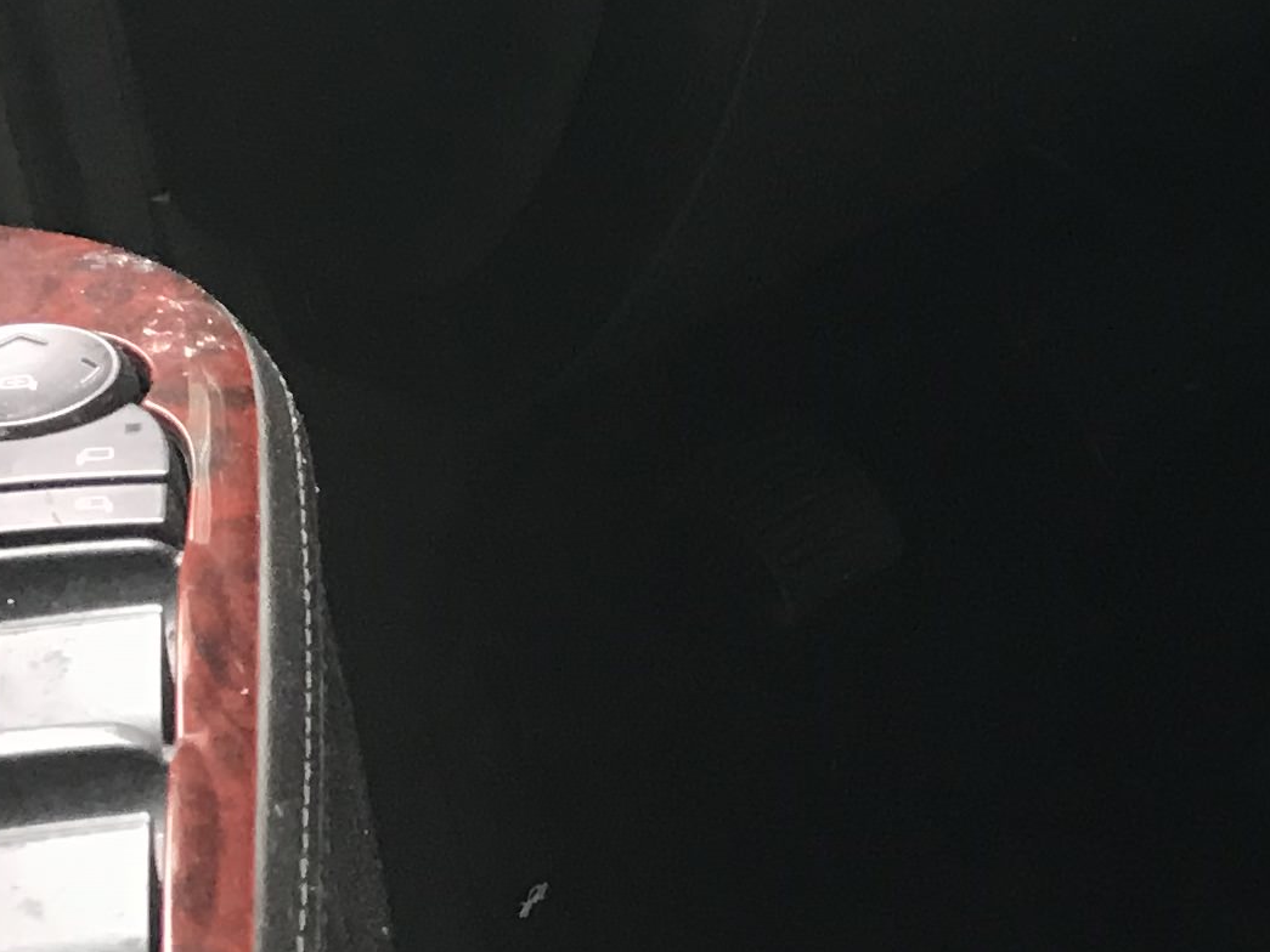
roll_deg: +0.0
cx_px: 1893
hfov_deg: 16.6
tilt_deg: -26.6
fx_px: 3963
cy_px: 294
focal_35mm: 108
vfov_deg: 13.7
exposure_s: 1/30
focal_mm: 3.99
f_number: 1.8
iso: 25
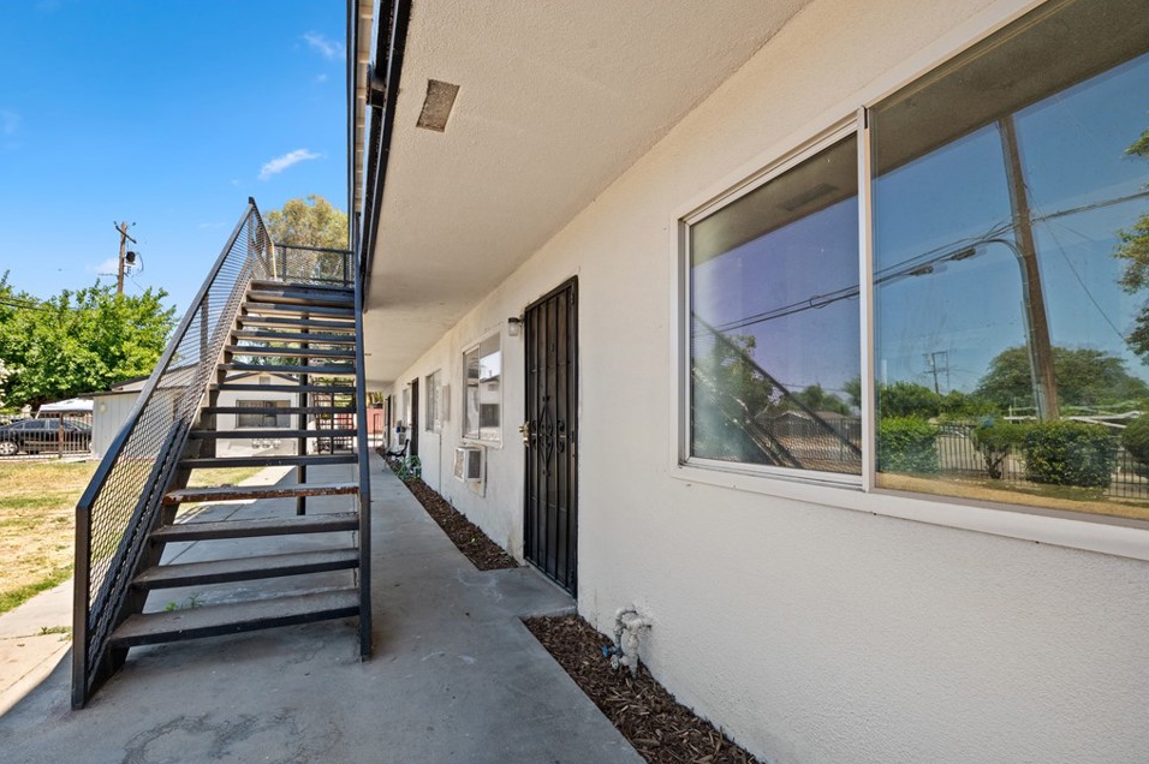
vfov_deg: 77.2
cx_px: 546
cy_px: 401
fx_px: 478
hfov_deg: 100.3
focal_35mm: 15
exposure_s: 1/40
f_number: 9
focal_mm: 14
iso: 250
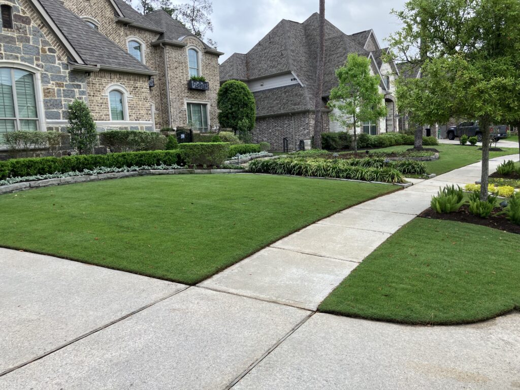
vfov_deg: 49.7
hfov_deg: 63.4
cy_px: 195
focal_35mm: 28
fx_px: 421
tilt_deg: -5.6
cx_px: 260
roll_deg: +3.0
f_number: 1.8
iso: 20
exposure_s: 1/129
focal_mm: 3.99
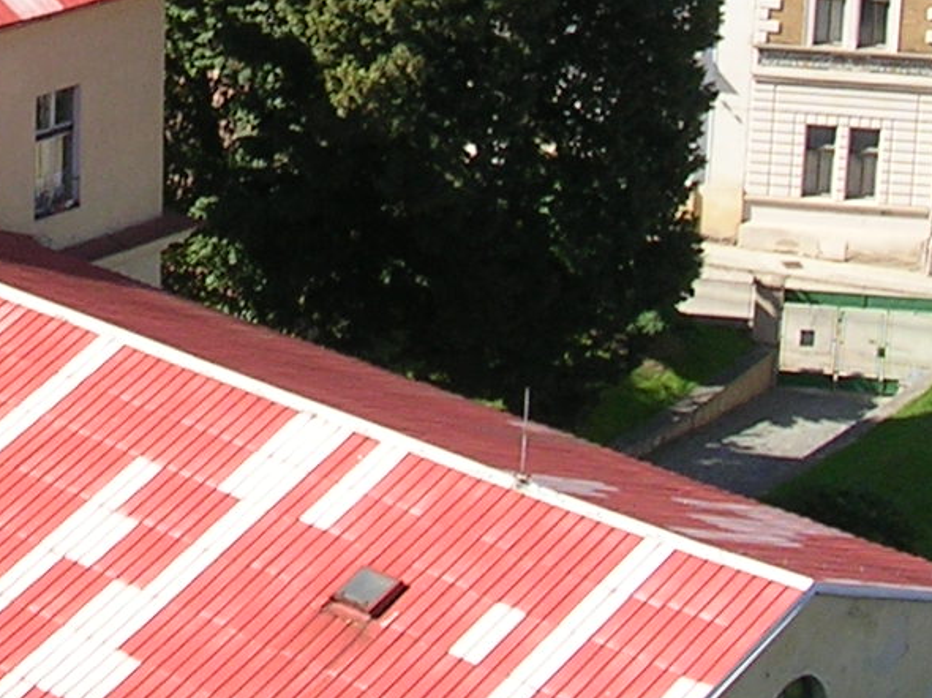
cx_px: 128
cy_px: -420
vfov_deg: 10.7
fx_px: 3553
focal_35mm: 132
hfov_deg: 14.8
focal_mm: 5.8
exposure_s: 1/180
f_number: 5.6
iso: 50
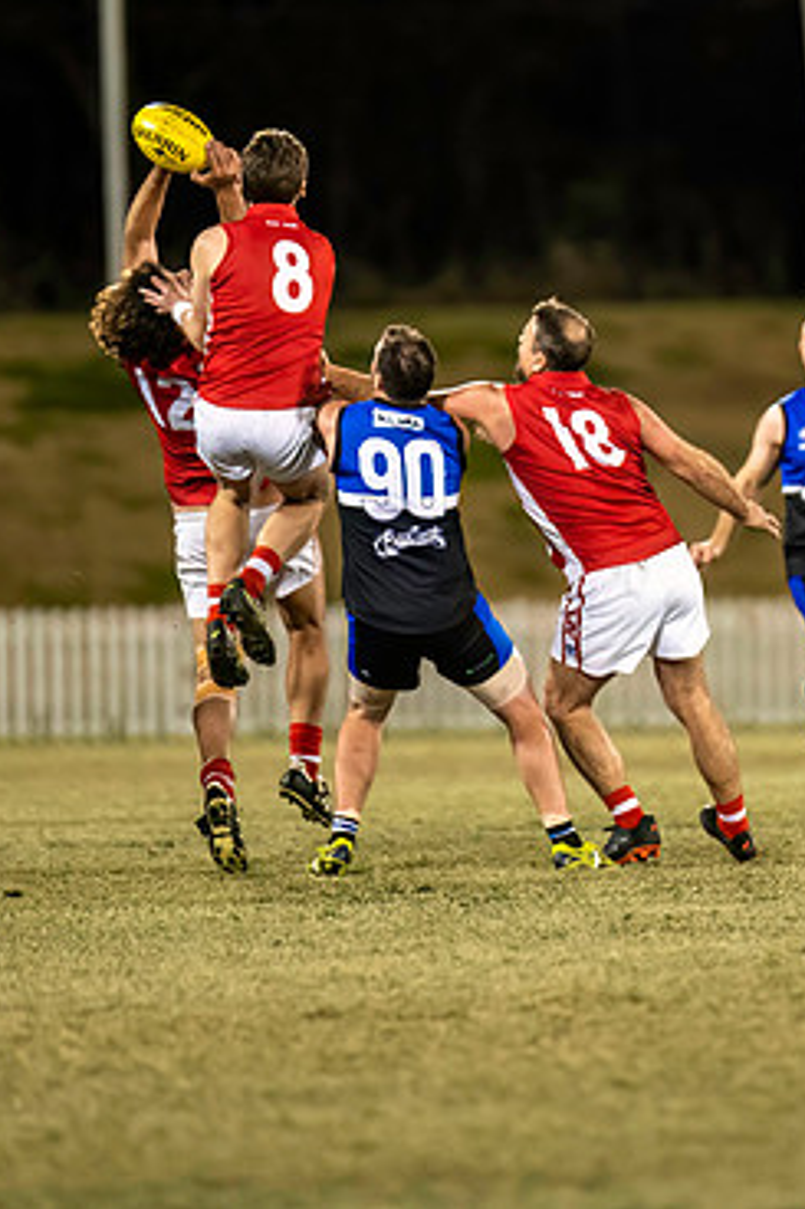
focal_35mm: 601
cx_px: 612
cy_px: 405
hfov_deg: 2.3
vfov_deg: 3.4
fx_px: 20176
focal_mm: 300
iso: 2800
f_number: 2.8
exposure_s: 1/1250
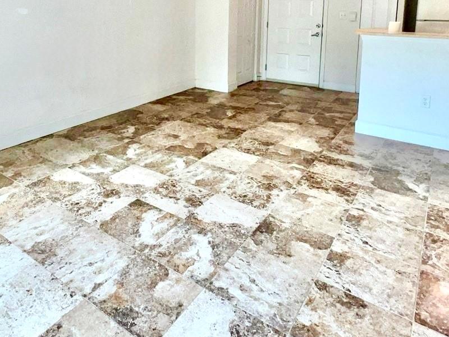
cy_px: 58
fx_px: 337
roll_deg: +0.1
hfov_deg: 66.0
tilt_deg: -8.6
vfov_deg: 49.3
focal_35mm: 26
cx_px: 162
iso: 125
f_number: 1.8
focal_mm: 1.57
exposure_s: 1/121
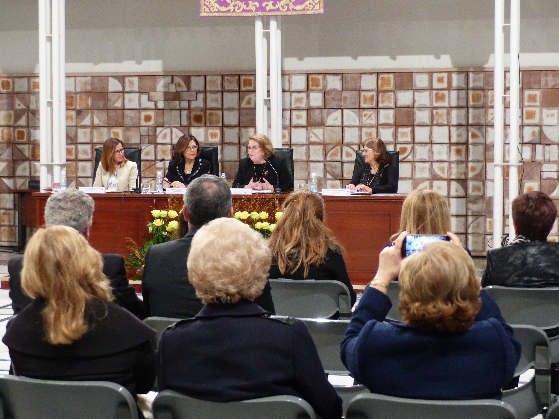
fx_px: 1437
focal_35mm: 89
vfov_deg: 16.6
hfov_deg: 22.0
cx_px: 280
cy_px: 210
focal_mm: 16
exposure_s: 1/15
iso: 400
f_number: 2.8
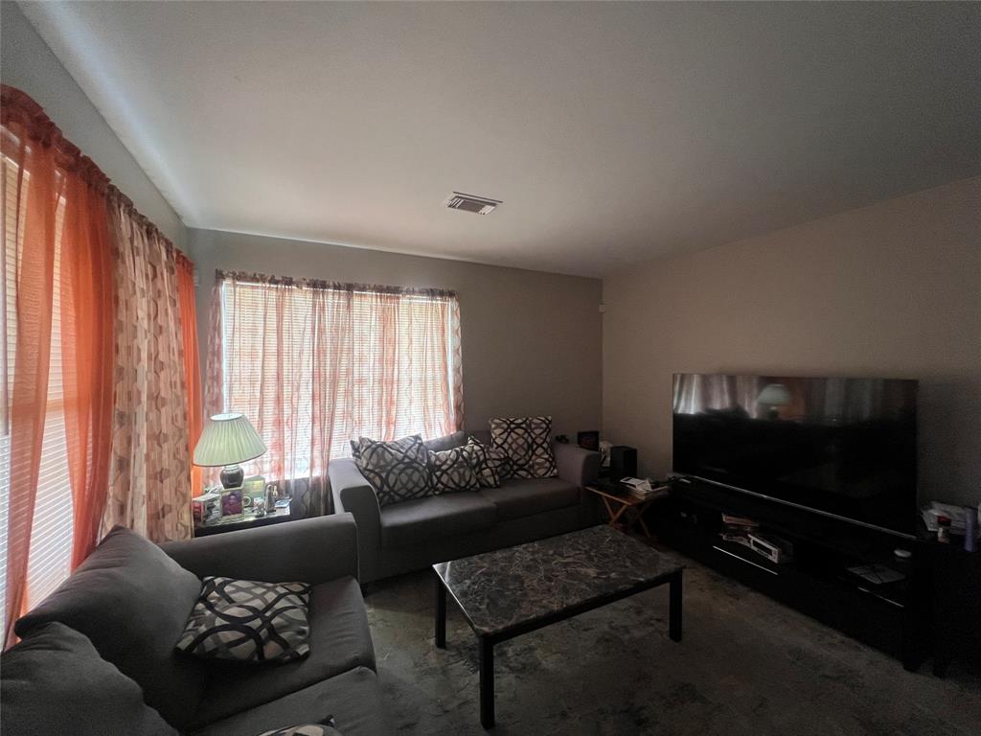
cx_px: 490
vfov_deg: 89.9
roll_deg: -0.5
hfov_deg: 106.2
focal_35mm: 13
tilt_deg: -1.3
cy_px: 368
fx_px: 368
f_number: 1.8
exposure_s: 1/60
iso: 320
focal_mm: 1.57
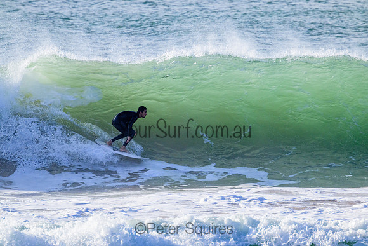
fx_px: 8179
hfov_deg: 2.6
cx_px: 184
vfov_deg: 1.7
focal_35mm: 800
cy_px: 123
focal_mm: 800
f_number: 11
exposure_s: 1/2000
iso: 1800
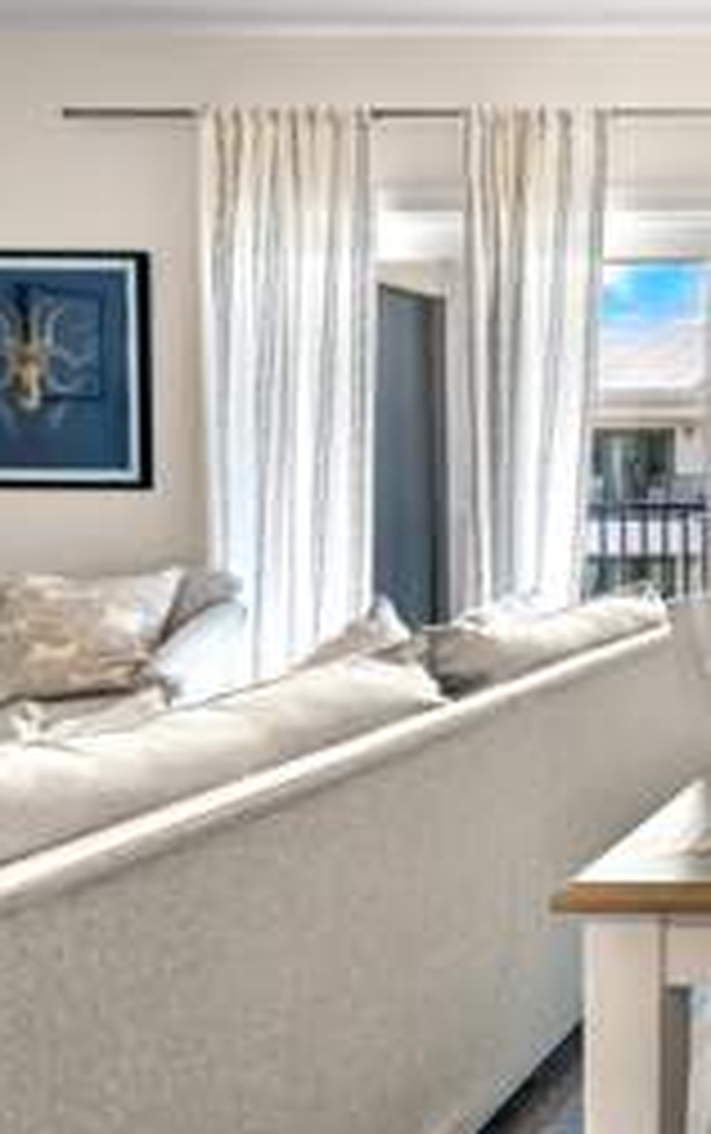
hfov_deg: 27.6
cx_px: 1071
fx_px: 959
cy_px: 464
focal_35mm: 31
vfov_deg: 60.8
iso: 800
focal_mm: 16
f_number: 8
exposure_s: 1/8
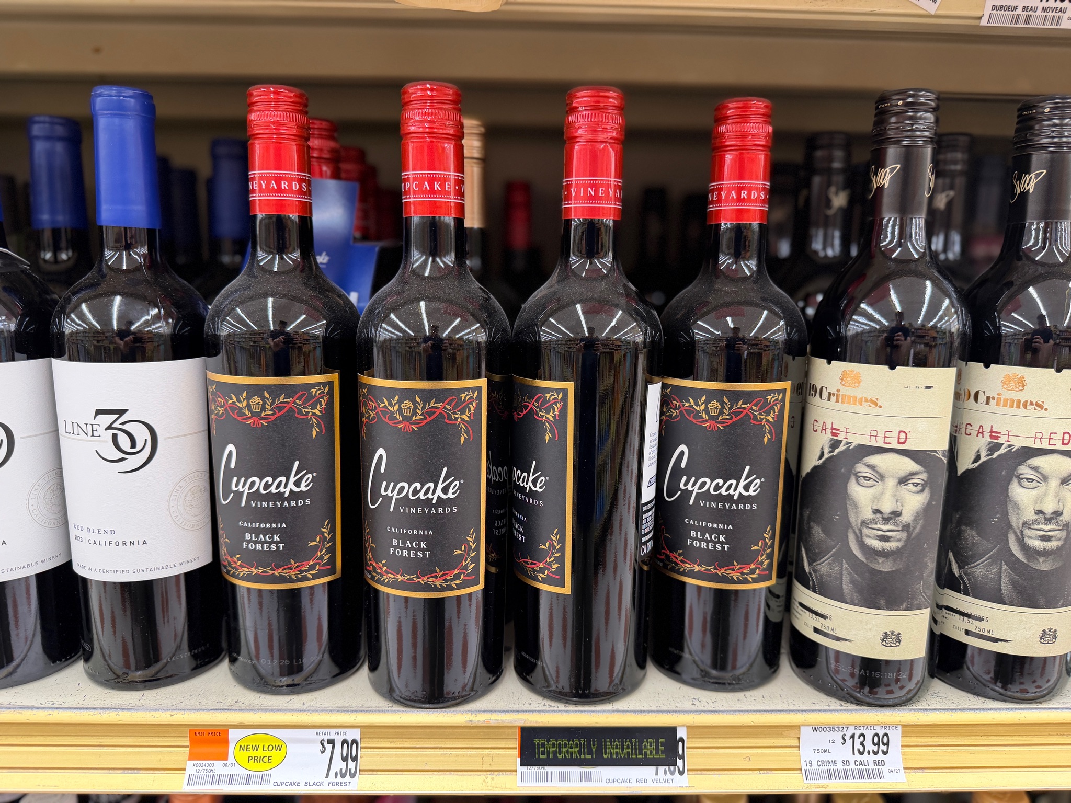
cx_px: 536
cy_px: 402
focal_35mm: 24
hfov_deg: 71.6
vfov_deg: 56.8
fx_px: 743
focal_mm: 6.8
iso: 200
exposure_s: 1/77
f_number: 1.8
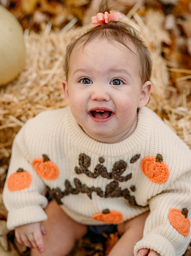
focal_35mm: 68
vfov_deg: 28.6
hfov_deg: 21.6
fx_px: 501
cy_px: 116
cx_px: 99
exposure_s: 1/400
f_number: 2.5
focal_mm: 55
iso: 250
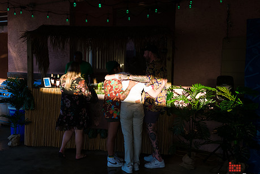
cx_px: 105
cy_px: 82
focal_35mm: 39
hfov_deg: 49.3
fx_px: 282
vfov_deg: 34.2
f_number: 4
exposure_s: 1/1000
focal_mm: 31
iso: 640
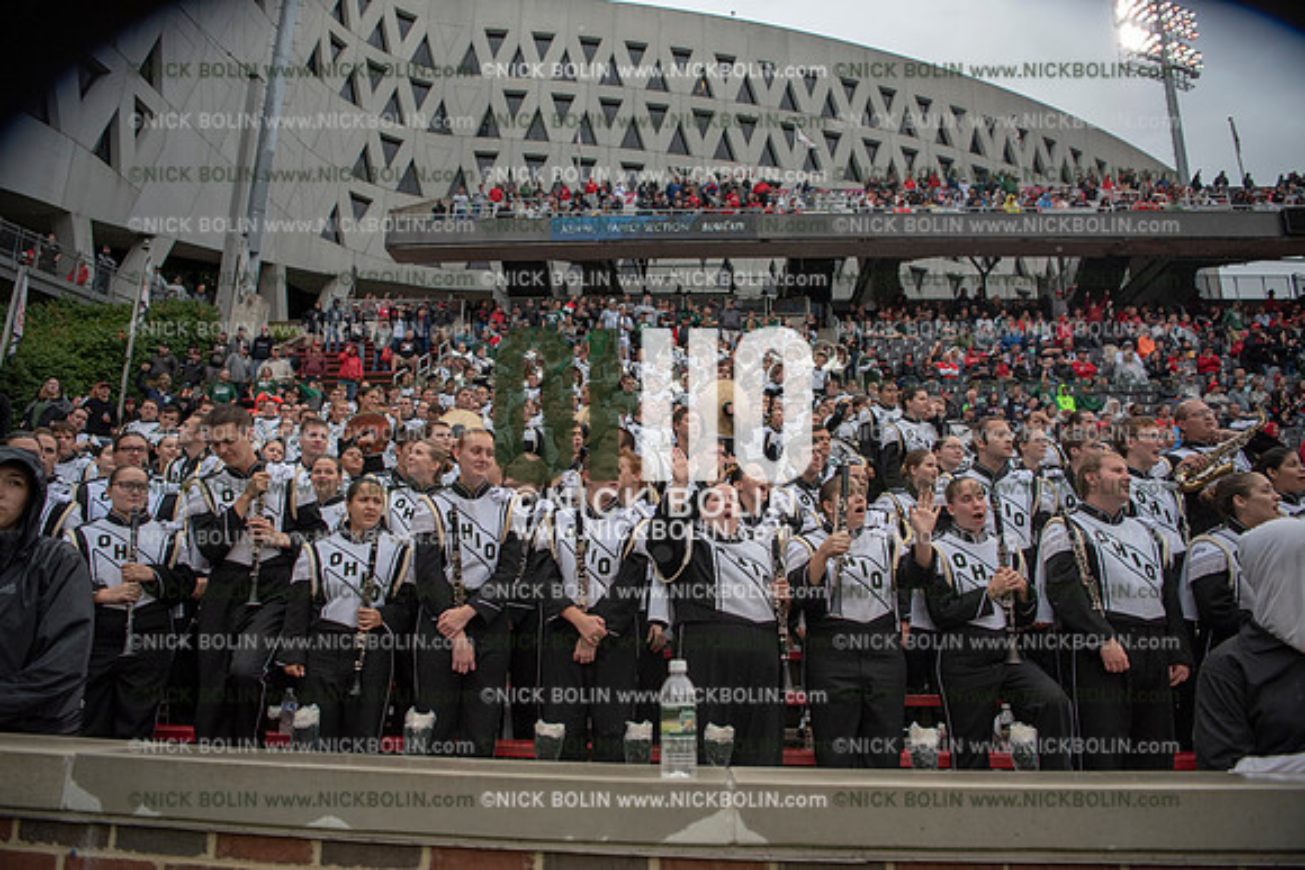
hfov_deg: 73.7
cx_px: 652
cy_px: 435
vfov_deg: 53.2
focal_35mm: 24
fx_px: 870
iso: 1000
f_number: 2.8
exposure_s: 1/4000
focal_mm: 24
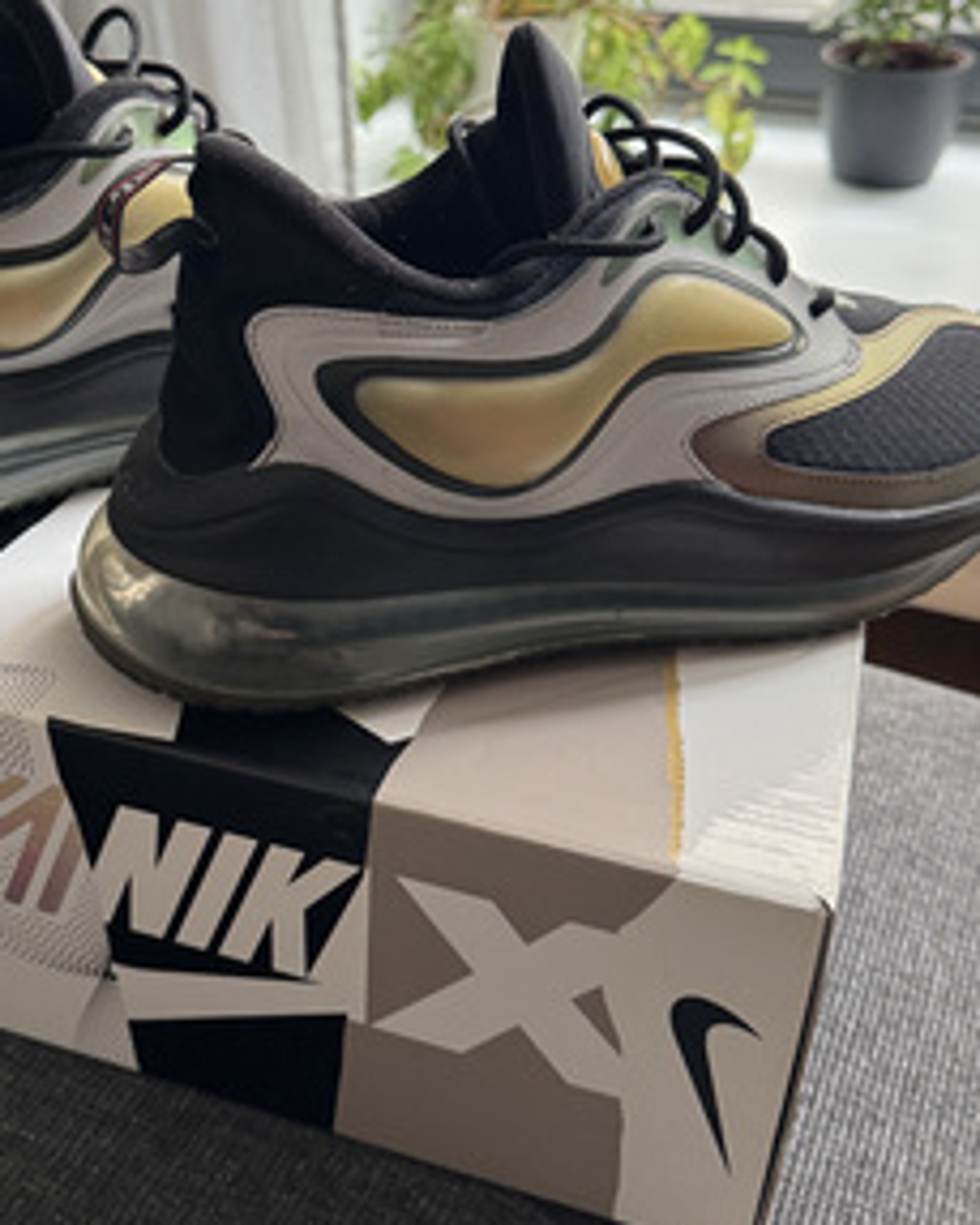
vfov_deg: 44.6
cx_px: 323
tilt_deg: -29.9
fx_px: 1486
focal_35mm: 41
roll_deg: +2.5
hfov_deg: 36.1
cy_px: 510
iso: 500
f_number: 1.78
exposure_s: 1/60
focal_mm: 6.76
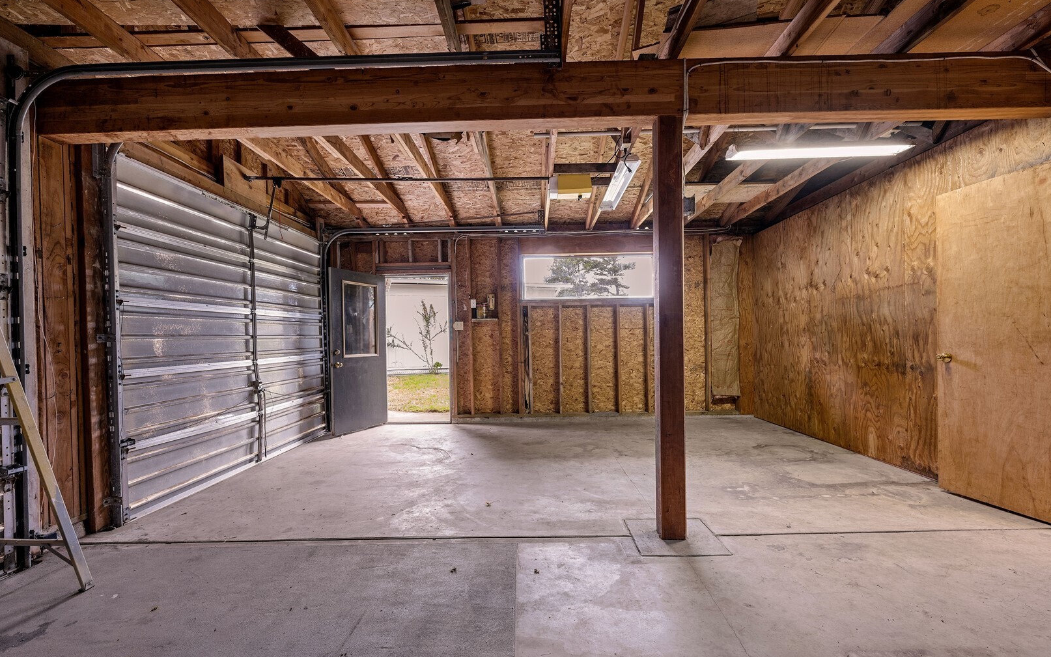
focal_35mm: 15
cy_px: 341
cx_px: 527
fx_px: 430
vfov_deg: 74.8
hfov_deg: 101.5
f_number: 9
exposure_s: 1/1.25
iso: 400
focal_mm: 14
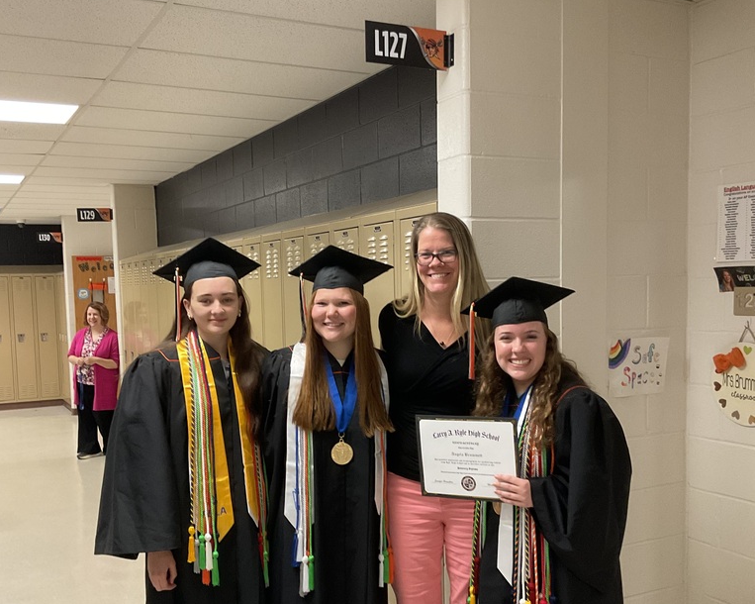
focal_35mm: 38
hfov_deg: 47.9
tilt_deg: -5.1
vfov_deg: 39.0
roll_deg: -0.7
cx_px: 377
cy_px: 361
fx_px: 849
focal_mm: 3
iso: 200
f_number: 1.8
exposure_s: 1/60
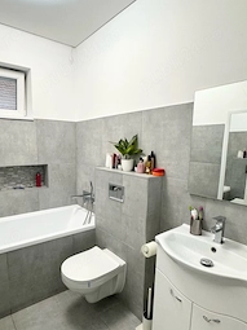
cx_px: 106
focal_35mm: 22
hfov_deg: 60.8
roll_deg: -0.6
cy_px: 176
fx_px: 209
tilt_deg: -7.9
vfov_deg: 76.3
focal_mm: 2.22
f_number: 2.2
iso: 100
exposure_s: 1/100
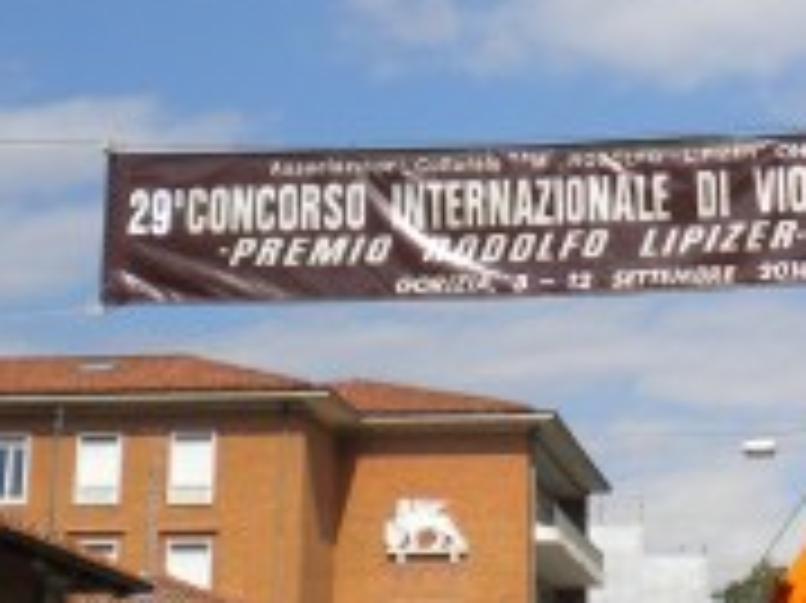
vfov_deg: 15.0
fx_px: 2280
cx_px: 761
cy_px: 164
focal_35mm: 98
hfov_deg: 19.6
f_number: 4.6
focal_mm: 6.3
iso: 80
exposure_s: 1/1000
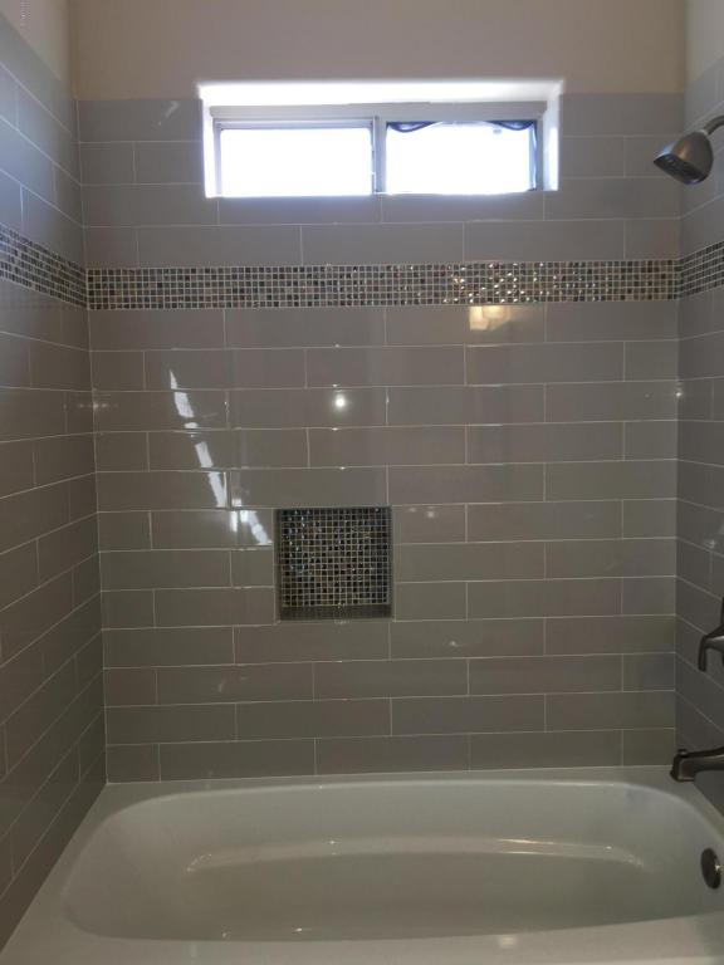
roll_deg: +0.3
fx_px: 809
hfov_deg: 48.2
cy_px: 482
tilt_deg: -4.0
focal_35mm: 29
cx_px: 362
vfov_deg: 61.7
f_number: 2.2
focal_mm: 4.15
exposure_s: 1/40
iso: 25
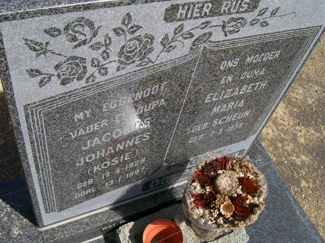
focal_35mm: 36
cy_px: 122
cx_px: 162
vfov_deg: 39.7
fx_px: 338
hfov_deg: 51.4
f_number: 4.8
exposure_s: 1/596
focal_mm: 6
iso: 80
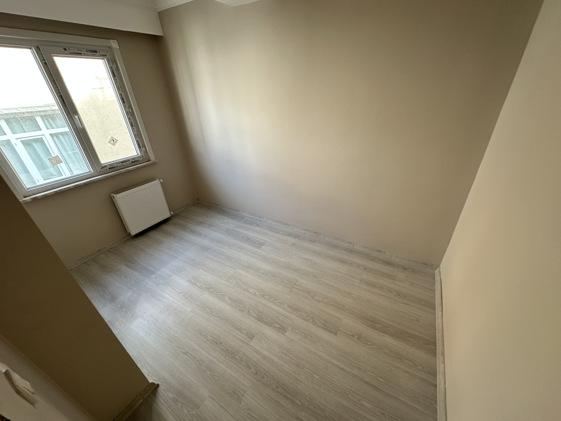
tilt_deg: -28.2
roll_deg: +3.1
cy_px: 210
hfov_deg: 102.1
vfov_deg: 85.7
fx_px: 227
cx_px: 280
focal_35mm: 14
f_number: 2.2
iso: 80
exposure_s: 1/99
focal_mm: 2.22
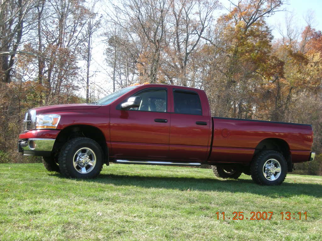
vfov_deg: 29.7
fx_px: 456
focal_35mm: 49
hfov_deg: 38.9
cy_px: 120
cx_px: 161
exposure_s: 1/183
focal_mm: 7.9
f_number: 3.2
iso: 50
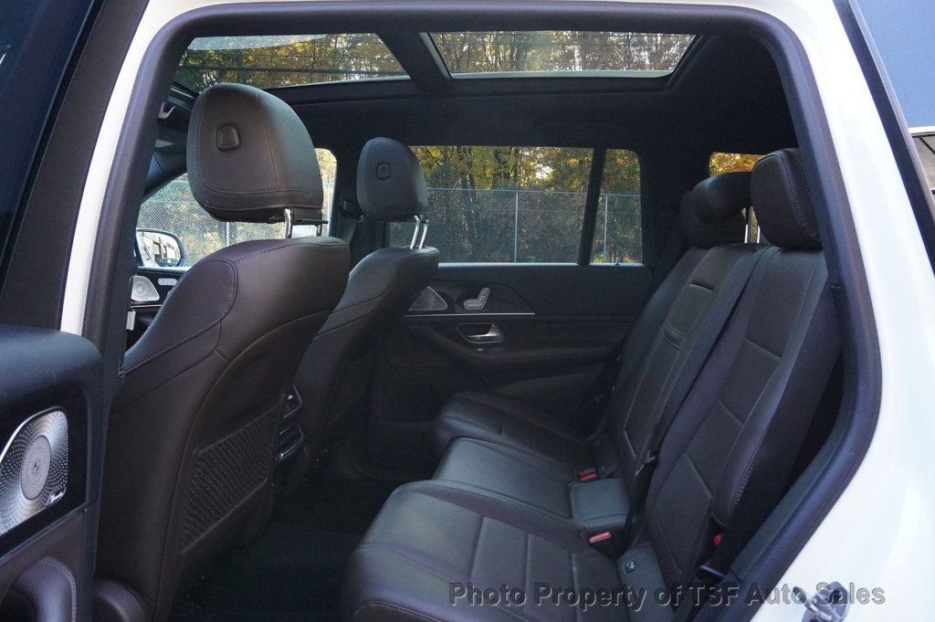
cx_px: 468
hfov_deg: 64.6
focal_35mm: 28
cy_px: 311
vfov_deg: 45.6
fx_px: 740
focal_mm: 19
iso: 6400
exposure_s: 1/250
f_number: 9
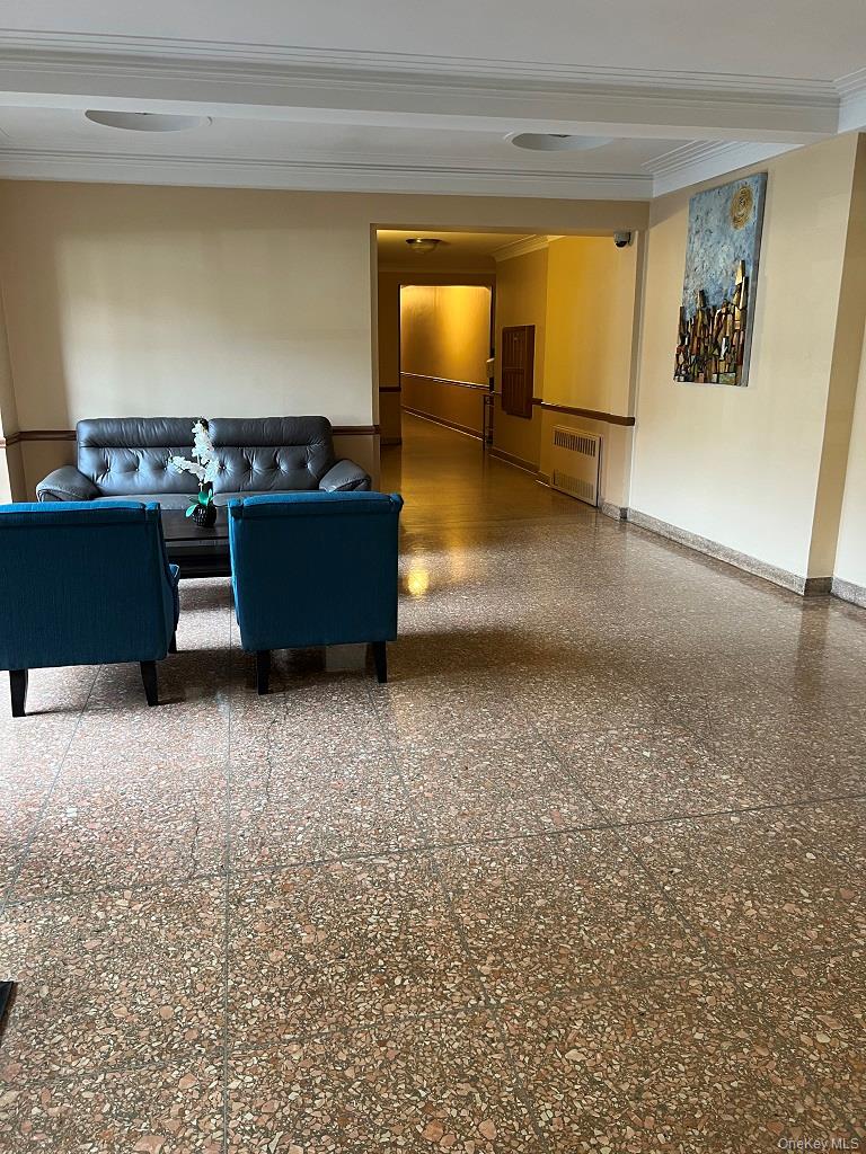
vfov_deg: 67.3
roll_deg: +0.9
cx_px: 433
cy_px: 577
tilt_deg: -12.9
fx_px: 867
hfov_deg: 53.1
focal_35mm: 26
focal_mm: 5.7
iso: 160
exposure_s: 1/60
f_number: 1.5
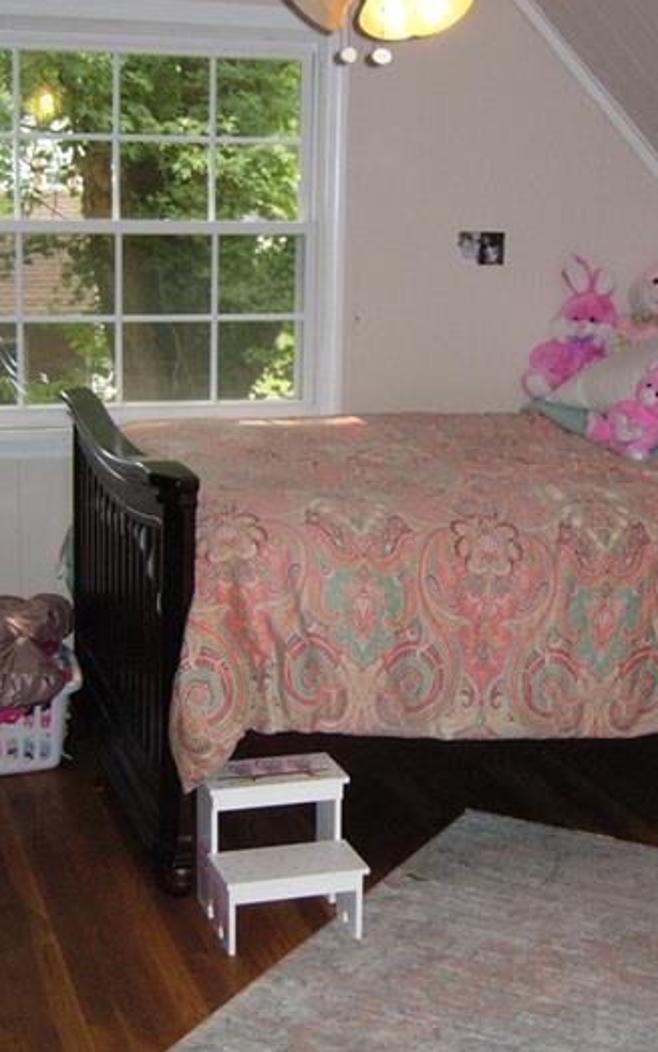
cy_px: 577
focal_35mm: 56
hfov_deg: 23.1
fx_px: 1606
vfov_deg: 36.2
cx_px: 417
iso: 200
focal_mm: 7.5
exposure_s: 1/181
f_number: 2.7
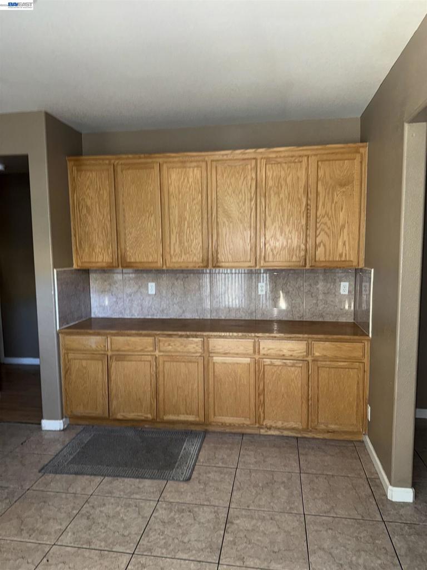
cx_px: 214
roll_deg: -0.1
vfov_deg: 71.6
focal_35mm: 24
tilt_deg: -5.4
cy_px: 285
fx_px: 395
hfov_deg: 56.8
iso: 80
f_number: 1.78
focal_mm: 6.76
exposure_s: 1/18
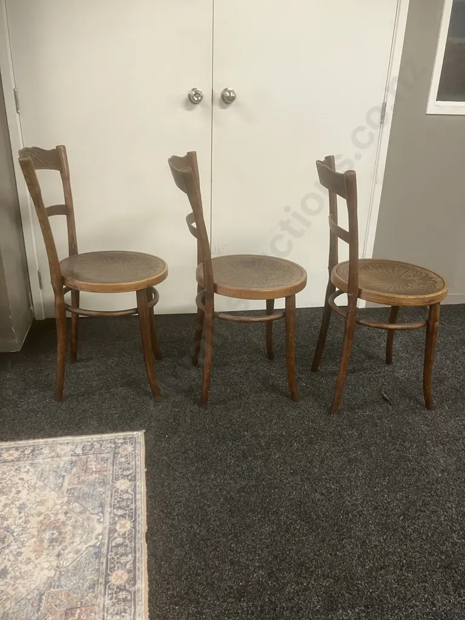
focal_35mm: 28
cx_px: 232
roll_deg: -2.8
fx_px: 502
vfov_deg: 63.4
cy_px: 310
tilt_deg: -21.8
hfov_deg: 49.7
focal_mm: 3.99
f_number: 1.8
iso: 200
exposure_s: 1/50
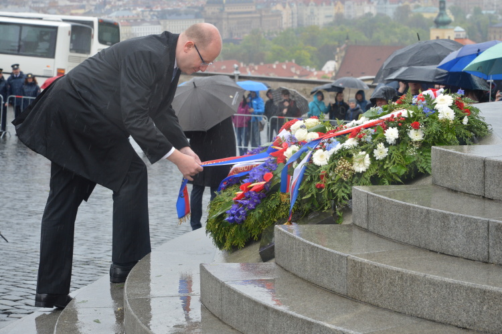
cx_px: 251
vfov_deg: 12.4
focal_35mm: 110
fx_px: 1533
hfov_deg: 18.6
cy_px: 167
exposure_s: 1/250
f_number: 11
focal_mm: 110
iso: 1250
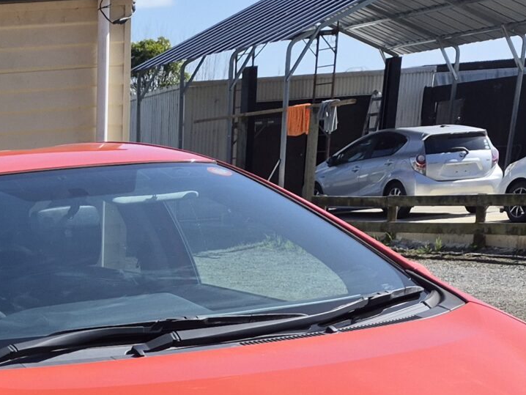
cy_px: 686
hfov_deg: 21.2
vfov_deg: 15.7
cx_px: -191
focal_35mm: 82
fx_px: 1246
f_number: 1.8
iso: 80
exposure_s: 1/4464
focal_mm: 5.4
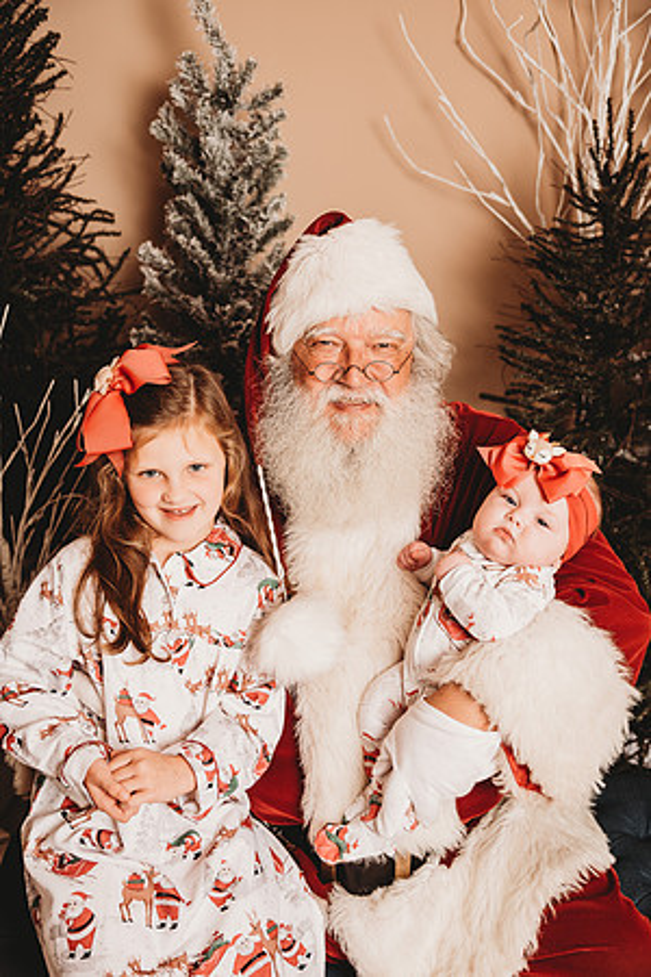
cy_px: 488
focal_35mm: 40
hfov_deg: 33.4
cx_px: 326
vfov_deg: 48.5
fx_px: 1085
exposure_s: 1/160
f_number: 4
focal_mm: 40
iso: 100
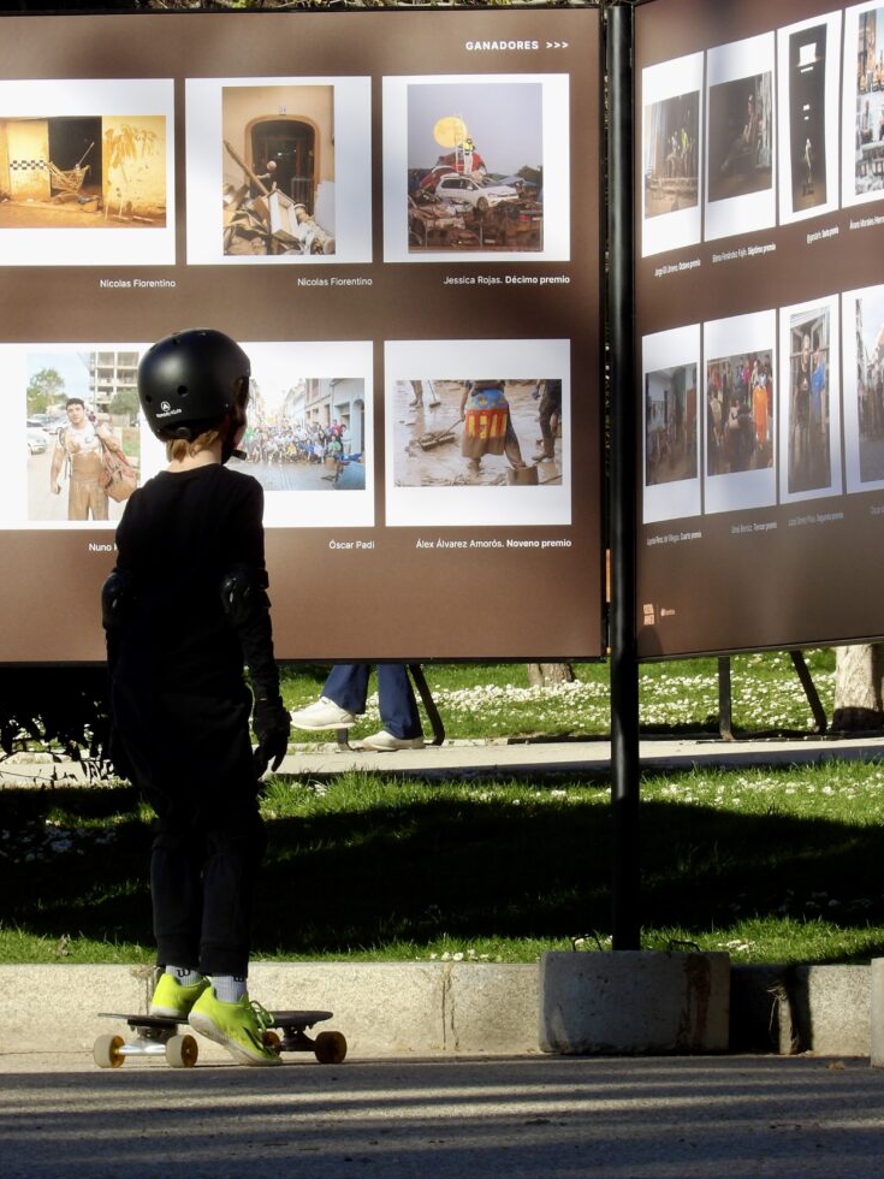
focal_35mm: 232
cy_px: 587
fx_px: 7900
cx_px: 440
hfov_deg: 6.4
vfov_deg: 8.5
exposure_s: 1/208
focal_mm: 39.8
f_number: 8
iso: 100
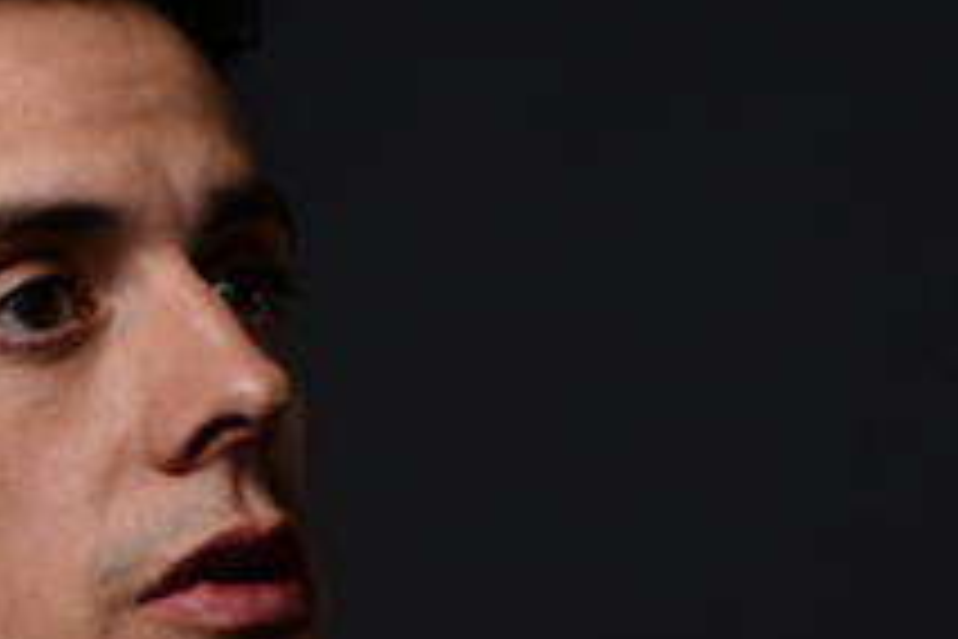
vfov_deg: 5.9
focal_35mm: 232
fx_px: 6173
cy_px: 968
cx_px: 1327
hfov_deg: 8.7
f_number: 7.1
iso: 100
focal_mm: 38
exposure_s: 1/200
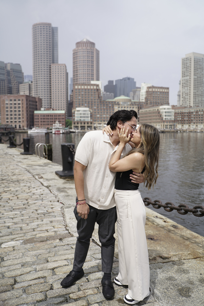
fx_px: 272
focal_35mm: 32
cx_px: 102
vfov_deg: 58.7
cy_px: 153
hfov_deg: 41.1
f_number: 2.8
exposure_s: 1/2500
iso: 100
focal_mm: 32
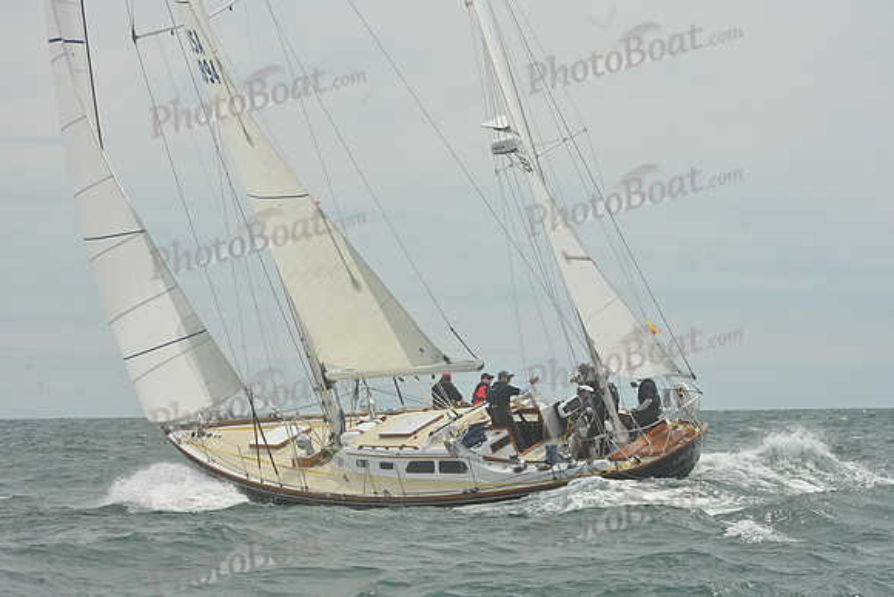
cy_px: 298
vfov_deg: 13.0
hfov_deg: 19.5
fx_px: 2608
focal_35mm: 105
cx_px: 447
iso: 320
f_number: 11
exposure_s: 1/1250
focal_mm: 105
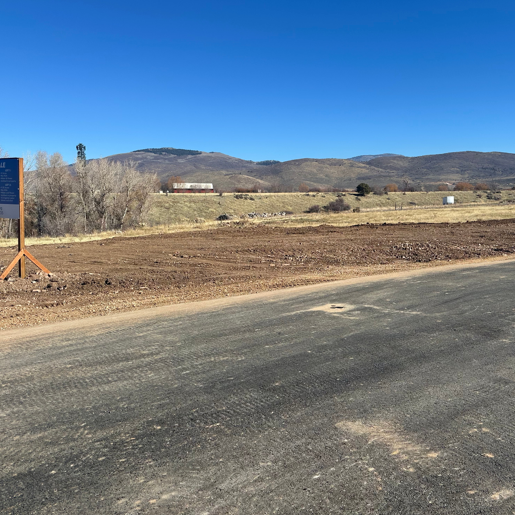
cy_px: 253
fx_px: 488
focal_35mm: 29
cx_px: 290
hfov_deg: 55.5
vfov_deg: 55.6
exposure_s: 1/5000
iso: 80
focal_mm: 6.86
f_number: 1.78
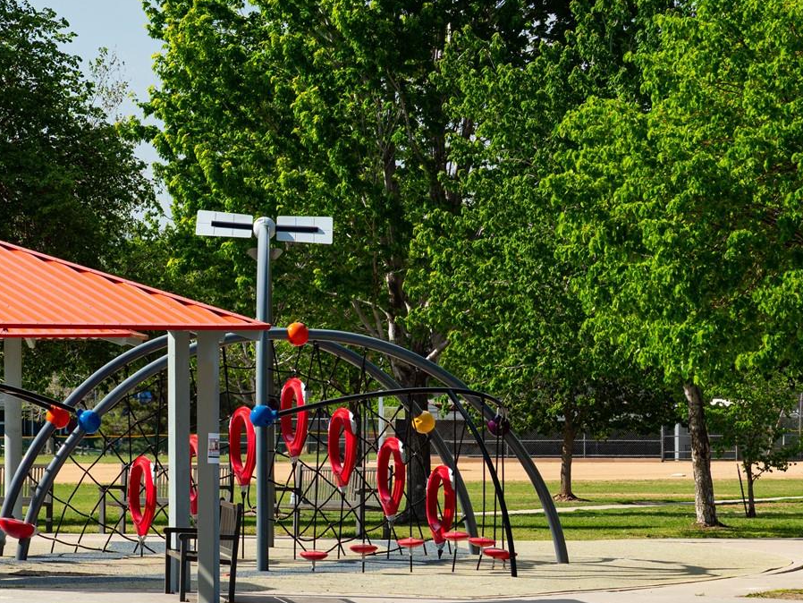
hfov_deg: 7.6
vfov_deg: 5.7
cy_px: 330
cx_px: 137
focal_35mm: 260
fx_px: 6033
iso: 200
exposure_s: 1/640
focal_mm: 73
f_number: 4
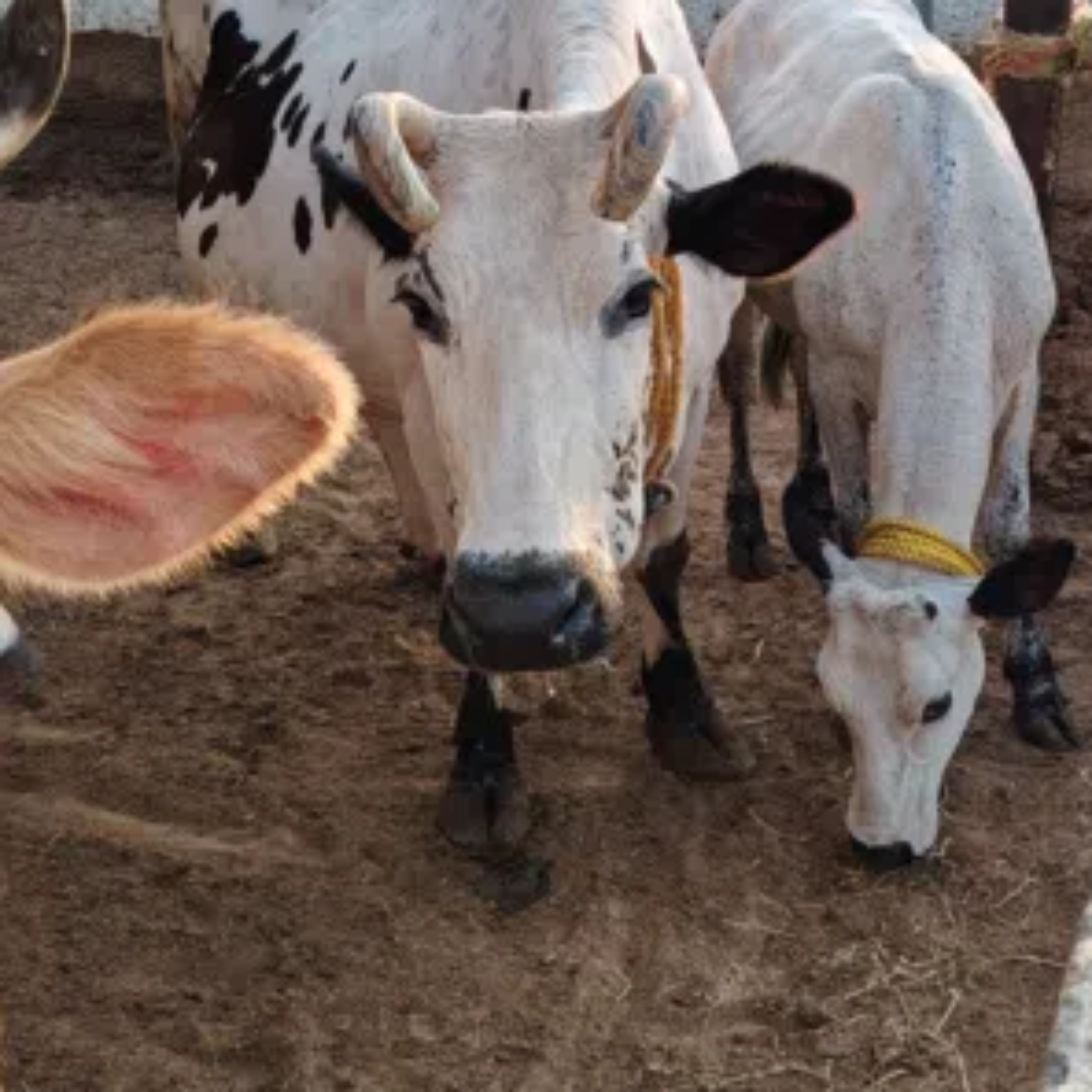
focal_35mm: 61
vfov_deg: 28.0
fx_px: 2177
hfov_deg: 28.2
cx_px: 550
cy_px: 384
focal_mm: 5.25
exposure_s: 1/100
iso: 156
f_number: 1.75
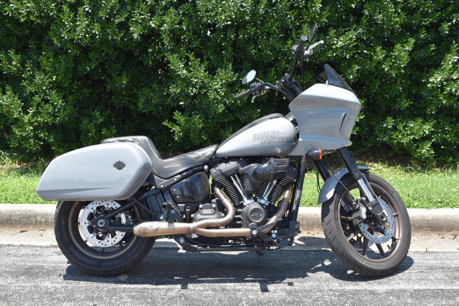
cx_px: 230
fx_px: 535
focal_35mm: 42
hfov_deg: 46.4
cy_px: 153
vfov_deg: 31.9
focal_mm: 28
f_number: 8
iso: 180
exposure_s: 1/250
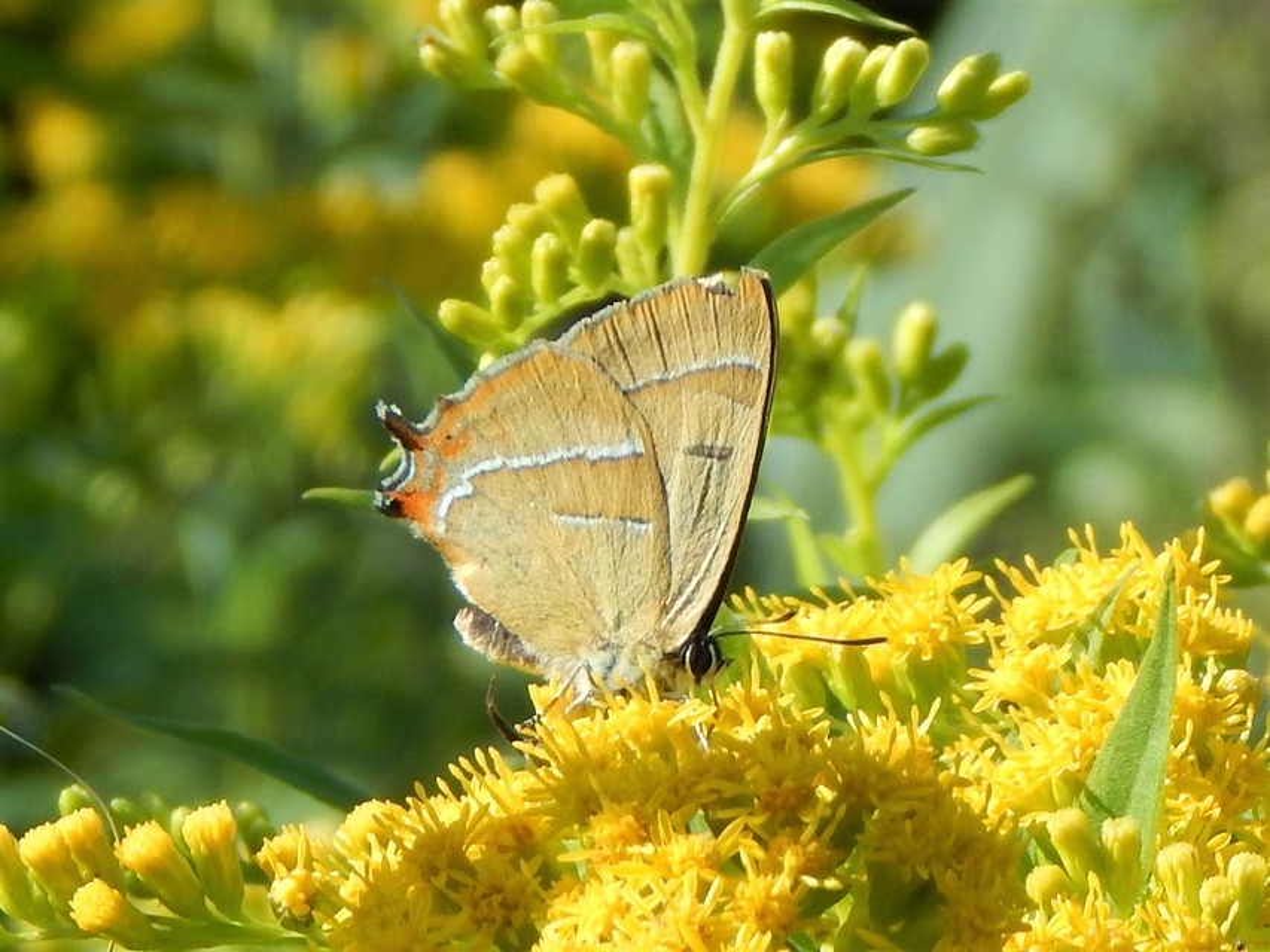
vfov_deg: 5.3
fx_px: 10237
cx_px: 635
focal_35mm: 279
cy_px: 476
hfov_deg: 7.1
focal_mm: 50.1
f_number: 5.7
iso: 125
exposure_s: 1/400
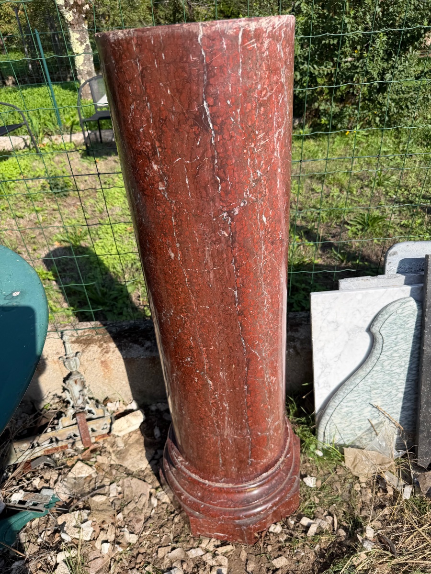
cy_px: 287
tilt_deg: -35.8
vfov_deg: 71.6
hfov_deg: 56.8
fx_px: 398
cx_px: 216
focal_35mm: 24
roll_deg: +4.1
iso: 80
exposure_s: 1/3021
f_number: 1.78
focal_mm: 6.76
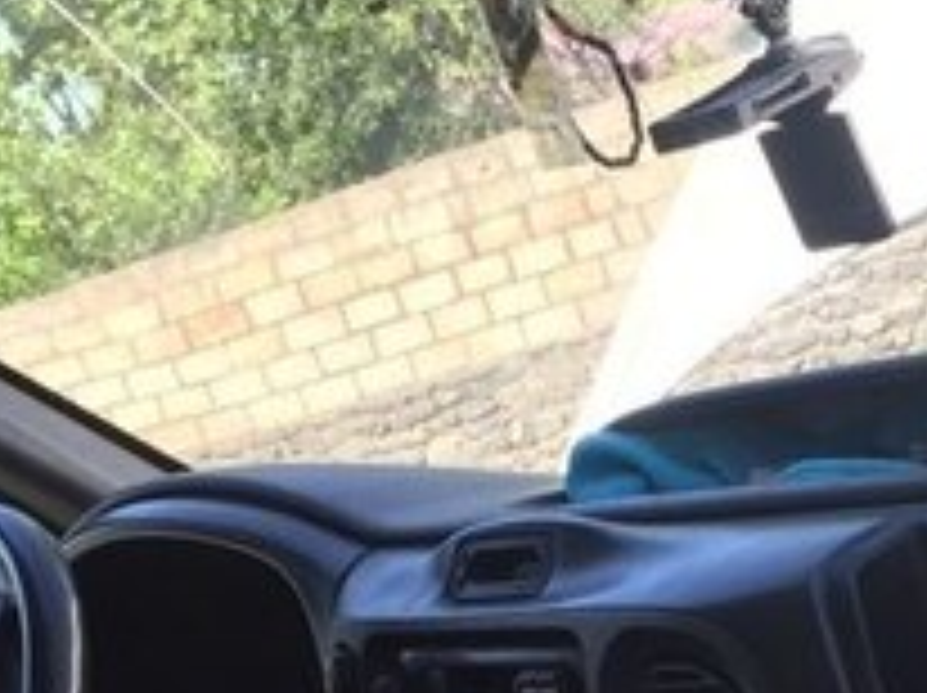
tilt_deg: -18.5
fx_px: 2488
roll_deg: +17.2
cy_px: 956
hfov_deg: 20.4
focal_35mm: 93
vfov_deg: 15.0
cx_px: 954
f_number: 2.2
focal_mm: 4.15
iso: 32
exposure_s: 1/425
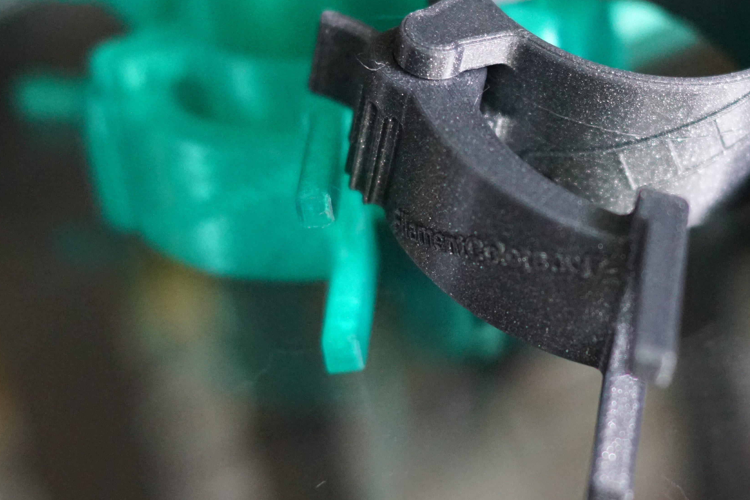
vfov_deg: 10.1
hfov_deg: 15.0
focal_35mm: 136
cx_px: 601
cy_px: 124
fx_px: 2833
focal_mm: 50
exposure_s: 1/160
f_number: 2.2
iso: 3200
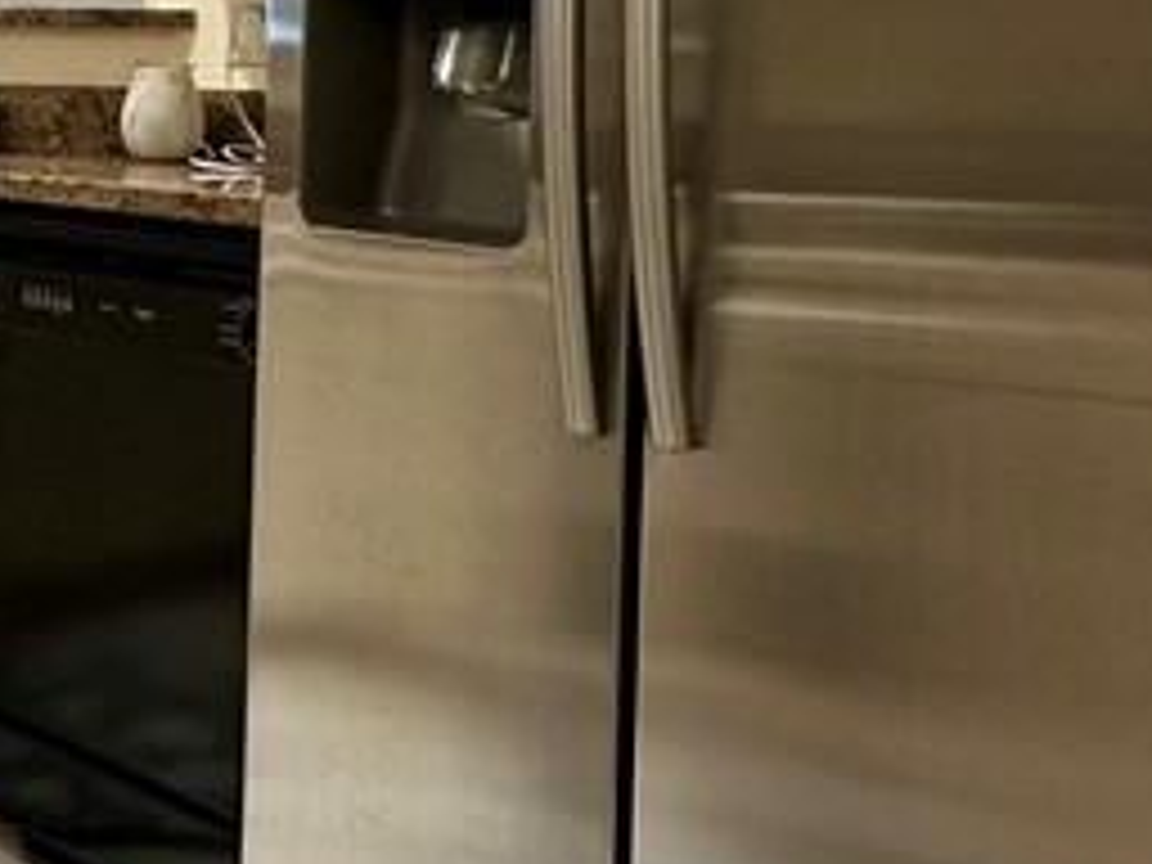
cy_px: 58
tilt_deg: +1.3
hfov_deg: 29.6
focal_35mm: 56
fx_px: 1864
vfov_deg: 25.2
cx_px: -220
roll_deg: -1.3
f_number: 2.2
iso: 250
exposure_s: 1/120
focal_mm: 2.22
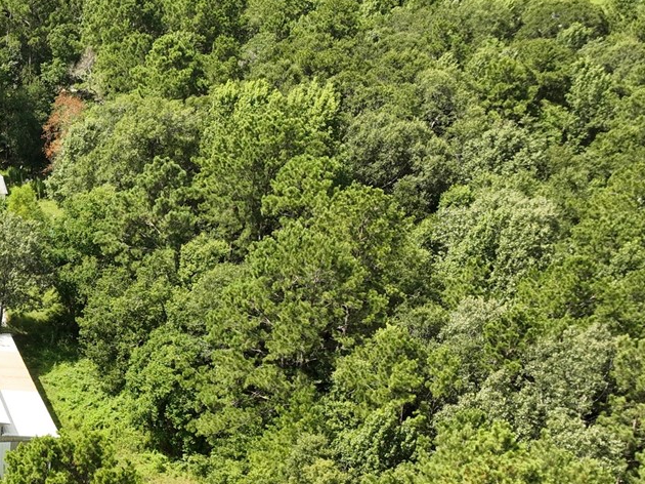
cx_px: -174
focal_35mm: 78
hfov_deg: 22.6
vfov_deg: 18.8
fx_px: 1453
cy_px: 358
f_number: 4
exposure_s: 1/800
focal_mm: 12.29
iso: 170
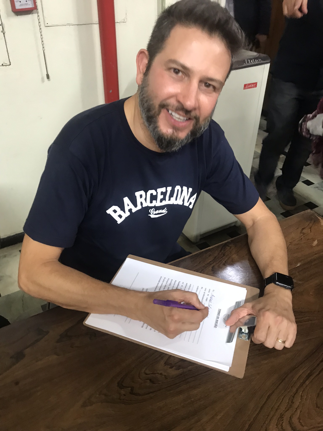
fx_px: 348
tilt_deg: -33.3
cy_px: 216
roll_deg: -1.9
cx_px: 162
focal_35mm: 28
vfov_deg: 63.4
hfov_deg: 49.7
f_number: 1.8
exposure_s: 1/13
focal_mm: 3.99
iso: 100
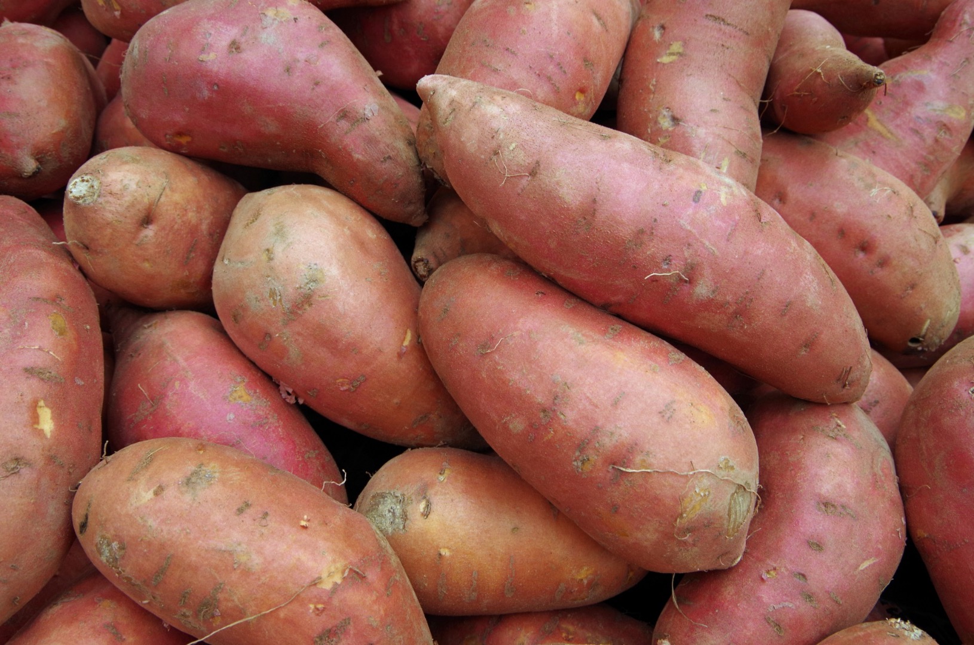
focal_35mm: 31
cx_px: 487
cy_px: 322
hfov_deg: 60.4
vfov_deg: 42.2
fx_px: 837
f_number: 9
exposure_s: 1/50
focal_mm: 21
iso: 200
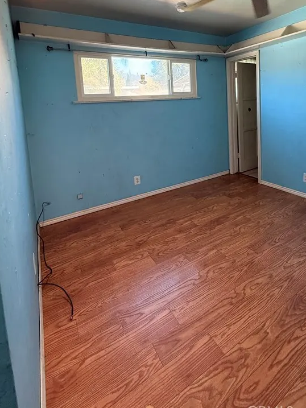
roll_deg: +2.3
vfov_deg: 78.4
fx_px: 236
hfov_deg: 64.8
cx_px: 195
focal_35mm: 20
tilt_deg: -5.3
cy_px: 128
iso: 400
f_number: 2.2
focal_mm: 2.22
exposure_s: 1/120
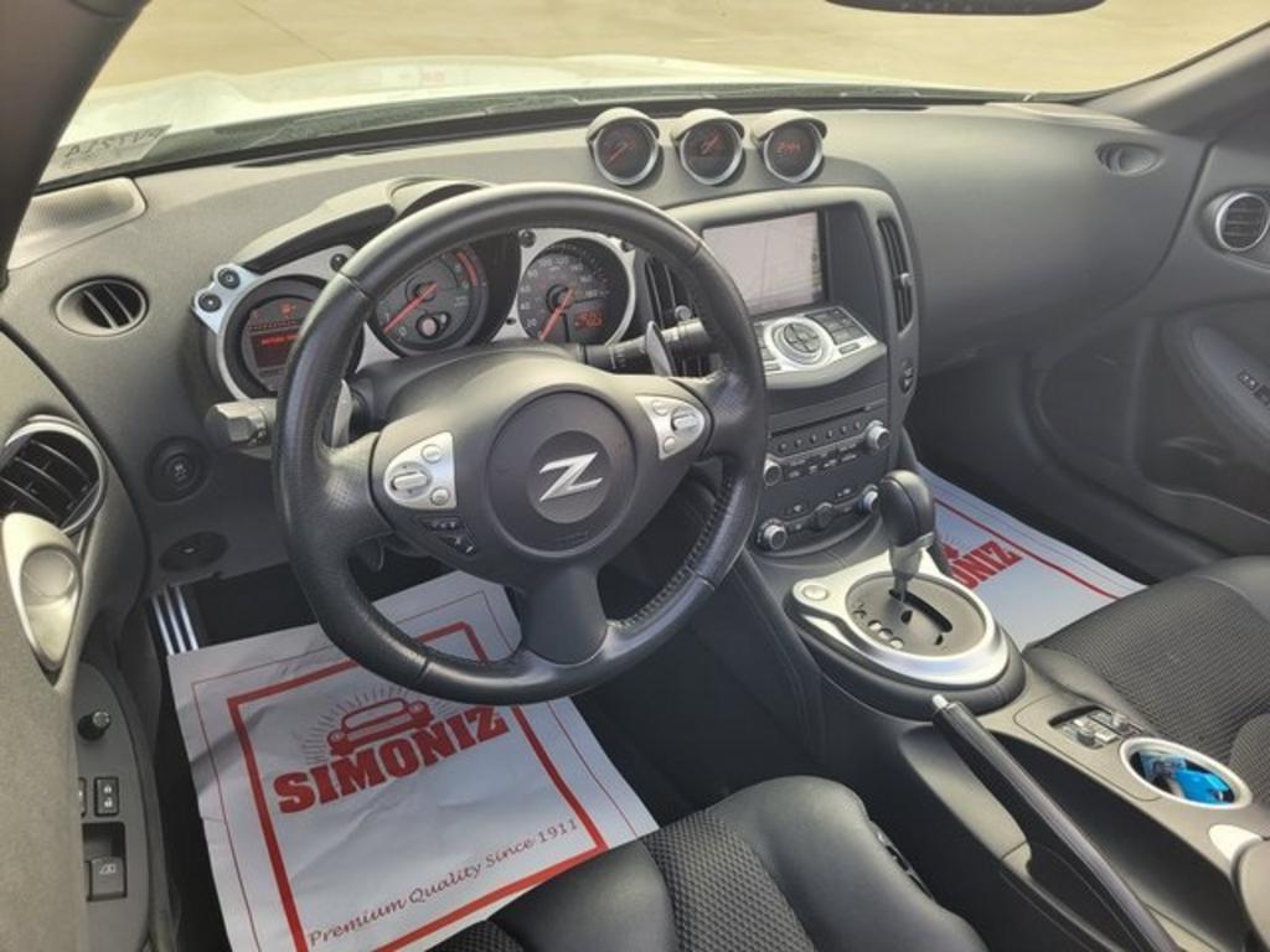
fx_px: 954
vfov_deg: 53.1
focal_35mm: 26
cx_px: 635
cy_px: 476
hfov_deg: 67.3
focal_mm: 5.4
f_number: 1.8
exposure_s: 1/373
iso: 40
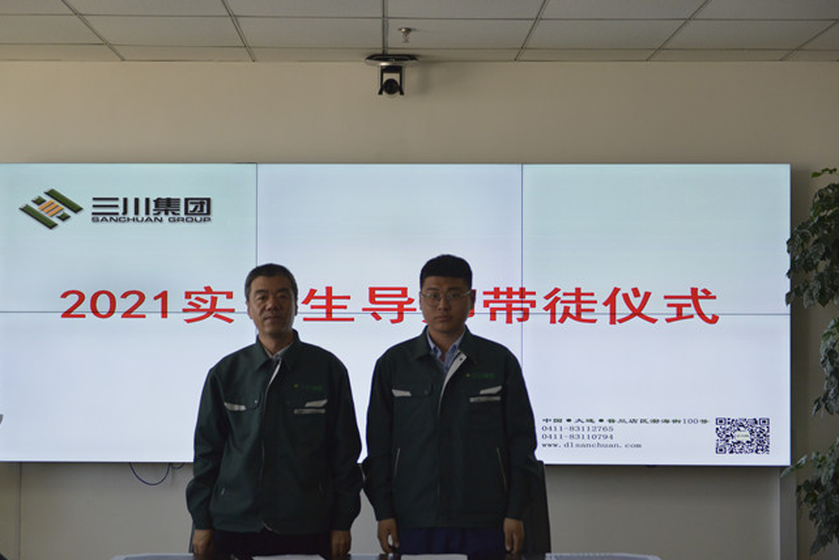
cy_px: 291
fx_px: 1398
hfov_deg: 33.4
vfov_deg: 22.6
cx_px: 409
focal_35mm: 60
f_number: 2.8
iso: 2500
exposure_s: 1/2000
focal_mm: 55
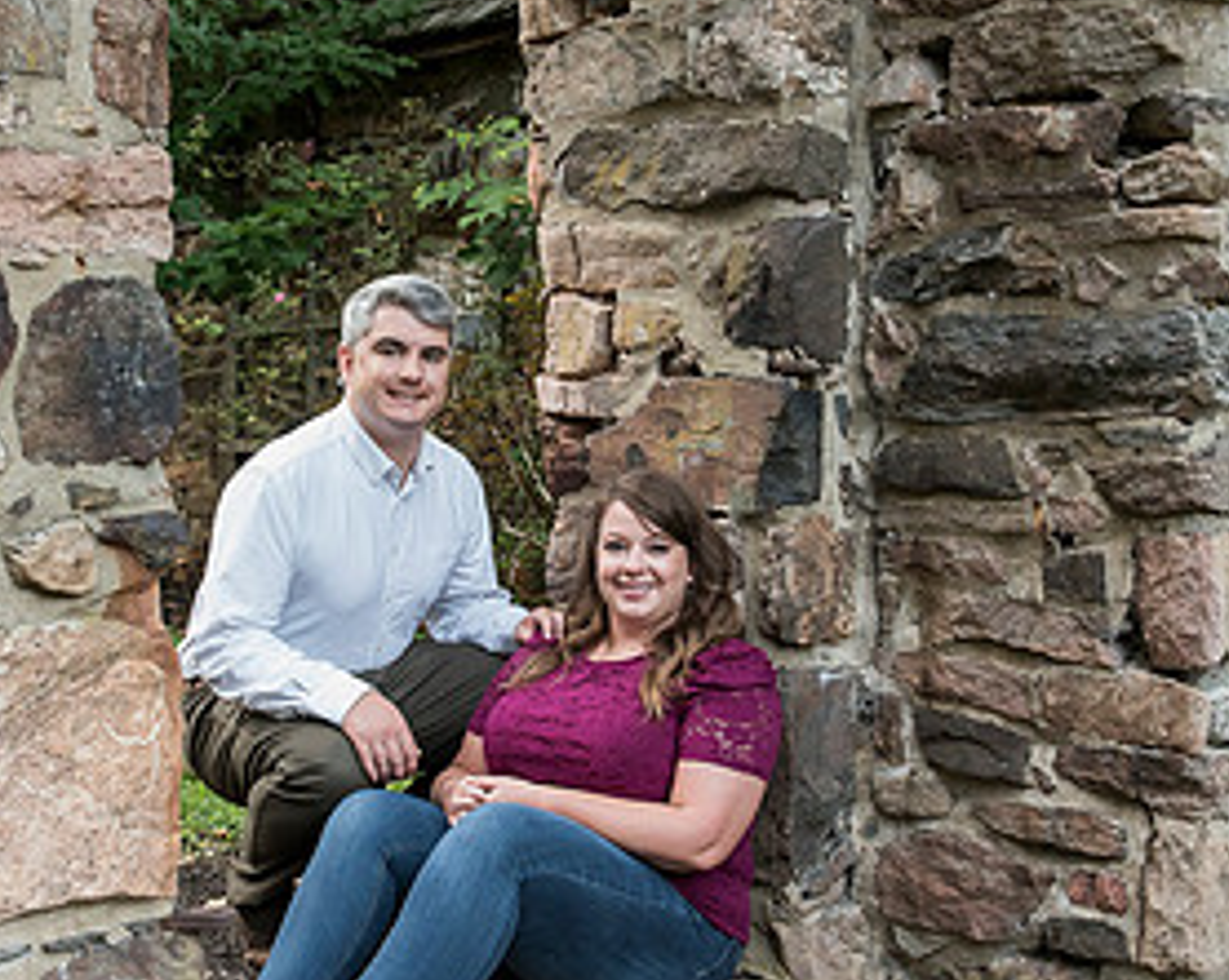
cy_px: 503
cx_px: 492
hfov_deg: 30.0
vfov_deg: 24.2
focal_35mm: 63
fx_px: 2289
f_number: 4.5
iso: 1600
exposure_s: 1/100
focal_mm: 32
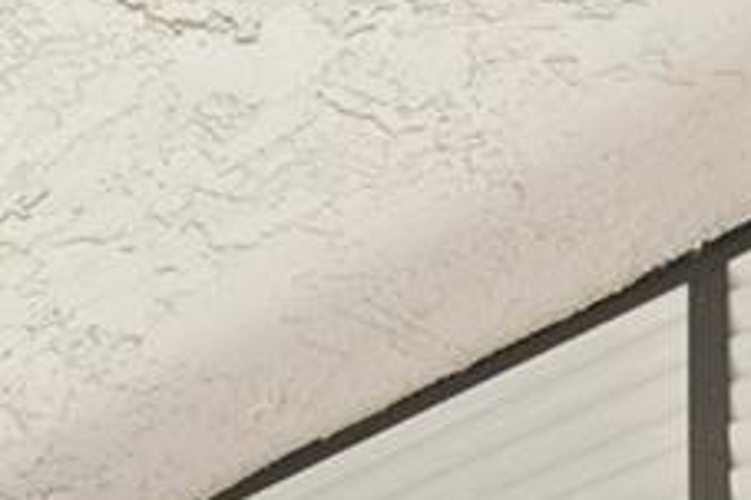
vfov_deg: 9.3
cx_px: -662
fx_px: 2356
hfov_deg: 15.3
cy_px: 1560
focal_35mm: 113
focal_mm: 16
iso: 200
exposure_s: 1/2.5
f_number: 7.1
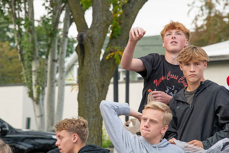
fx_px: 1591
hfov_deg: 8.2
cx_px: 114
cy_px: 76
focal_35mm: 250
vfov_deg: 5.5
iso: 3200
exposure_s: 1/400
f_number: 11
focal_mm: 250
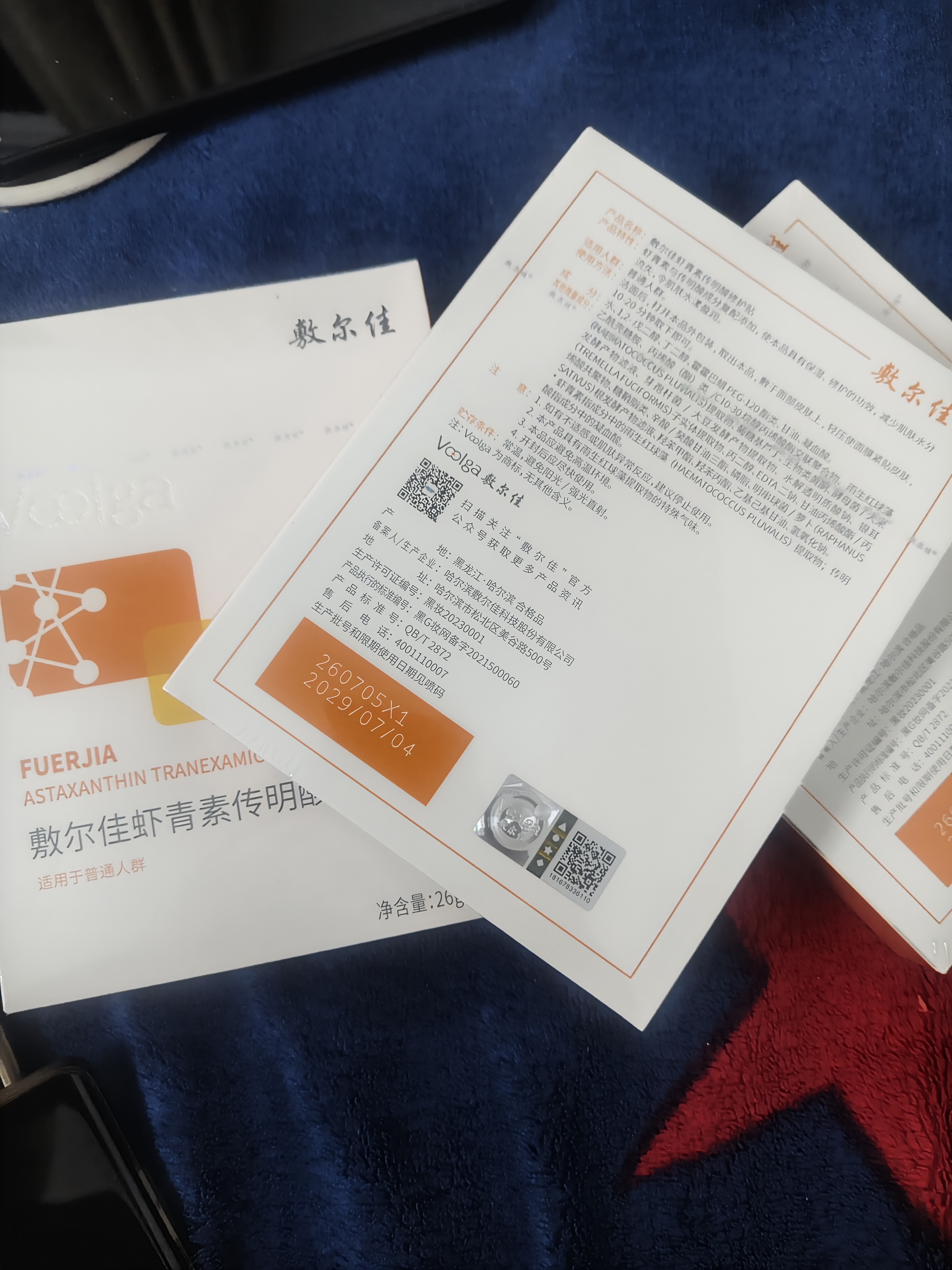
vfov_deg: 73.9
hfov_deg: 58.9
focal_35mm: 23
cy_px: 635
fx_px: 843
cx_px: 476
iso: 1138
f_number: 1.88
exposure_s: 1/50
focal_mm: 5.56
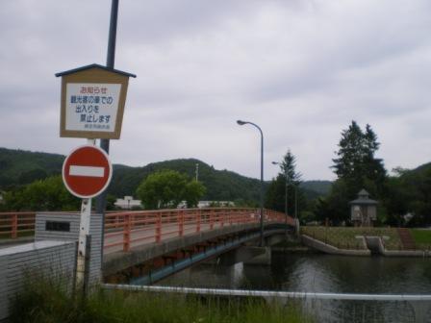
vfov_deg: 37.7
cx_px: 216
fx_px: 473
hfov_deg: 49.0
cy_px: 162
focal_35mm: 38
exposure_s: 1/125
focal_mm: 6.3
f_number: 3.1
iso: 64
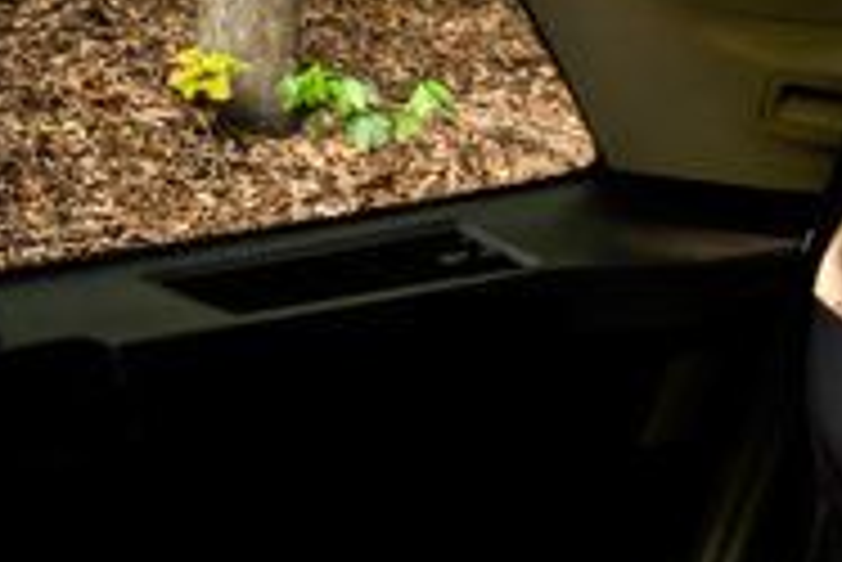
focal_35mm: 82
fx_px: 1919
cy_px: 537
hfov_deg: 20.3
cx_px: 1351
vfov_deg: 16.4
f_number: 2.8
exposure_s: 1/200
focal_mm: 24
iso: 3200
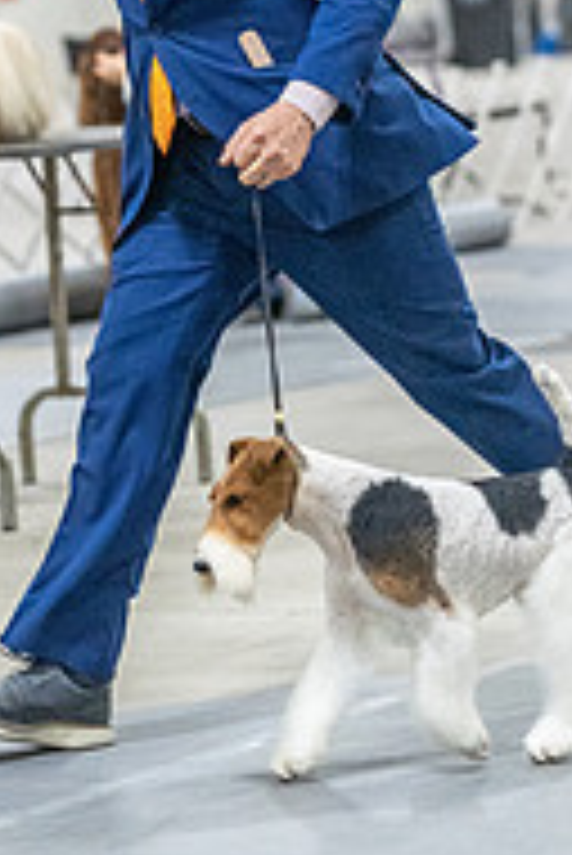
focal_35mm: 234
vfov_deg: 8.8
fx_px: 5566
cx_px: 329
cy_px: 153
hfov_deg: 5.9
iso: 6400
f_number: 3.2
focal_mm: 99
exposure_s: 1/400
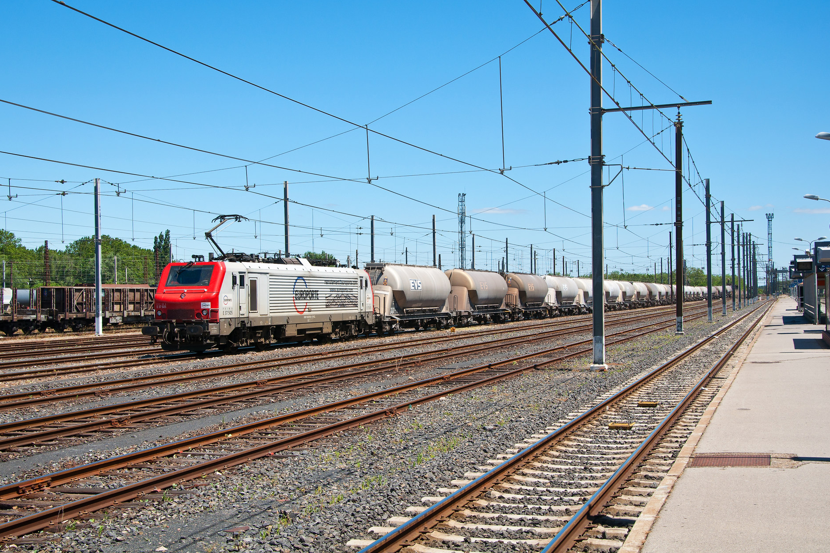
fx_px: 1129
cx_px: 412
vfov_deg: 27.5
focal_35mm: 49
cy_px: 274
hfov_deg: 40.4
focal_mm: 32
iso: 200
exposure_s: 1/500
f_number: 8
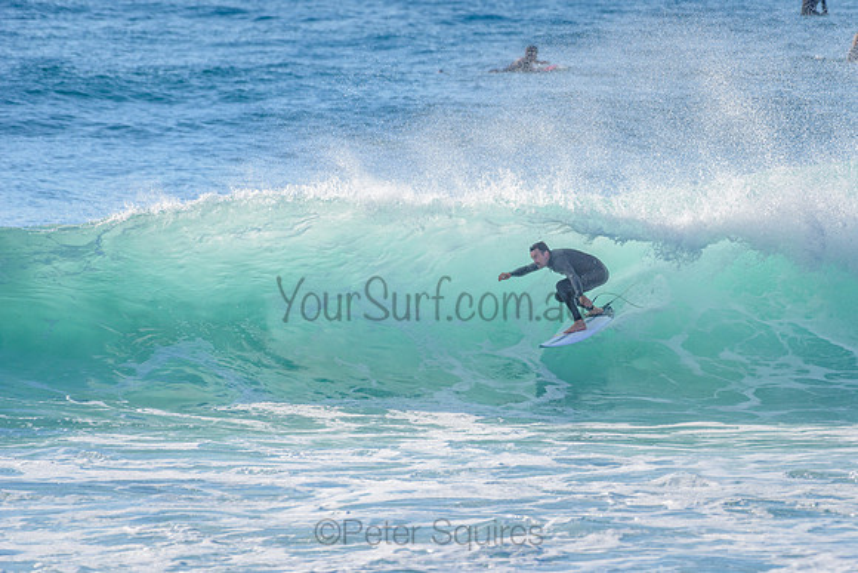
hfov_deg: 3.4
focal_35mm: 613
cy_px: 258
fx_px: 14618
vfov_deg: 2.2
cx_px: 526
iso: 180
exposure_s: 1/2000
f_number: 5.6
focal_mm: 500
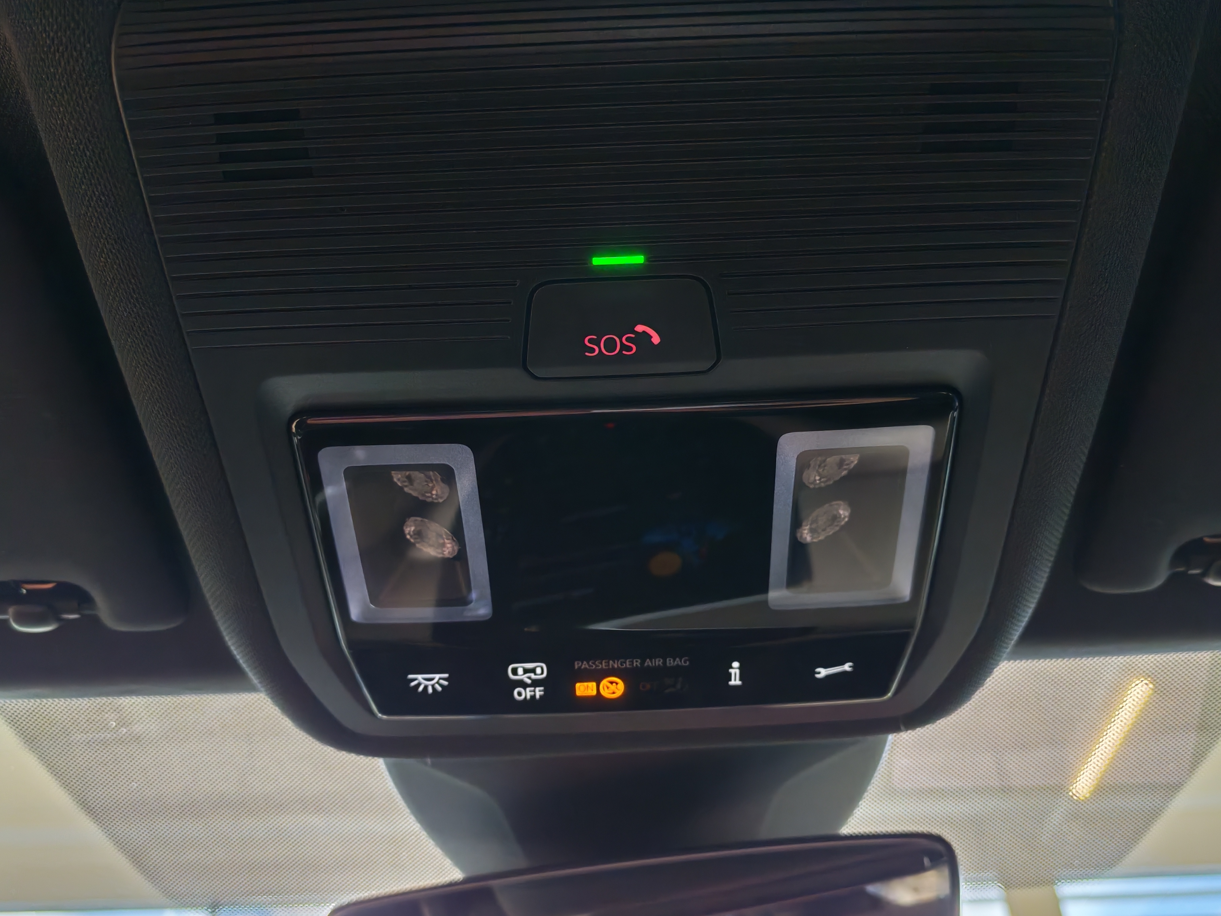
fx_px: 1164
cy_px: 458
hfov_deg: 55.4
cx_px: 610
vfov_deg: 42.9
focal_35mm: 33
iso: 1000
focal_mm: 6.12
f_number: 1.9
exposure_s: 1/100
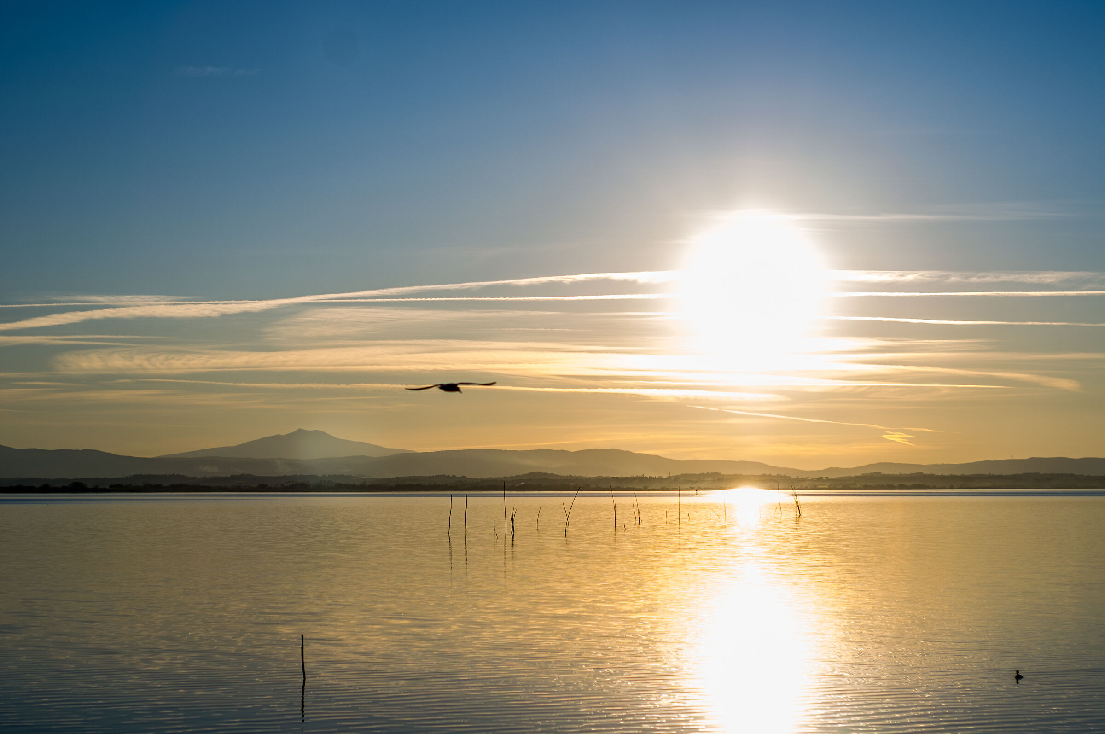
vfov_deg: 18.1
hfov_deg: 27.0
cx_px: 552
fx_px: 2299
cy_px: 367
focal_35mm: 75
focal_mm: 50
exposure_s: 1/2500
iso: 100
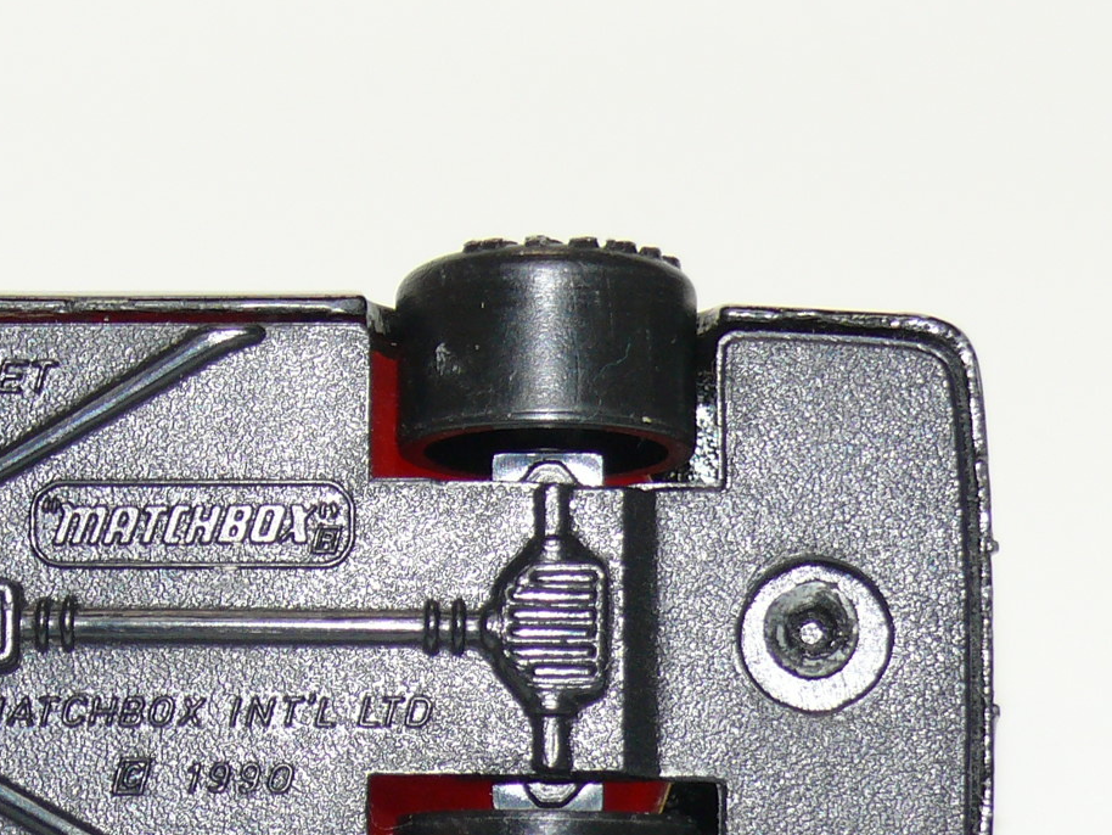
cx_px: 140
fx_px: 6298
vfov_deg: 7.6
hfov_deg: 10.0
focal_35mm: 196
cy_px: 610
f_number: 4
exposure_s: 1/30
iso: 100
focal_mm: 14.1
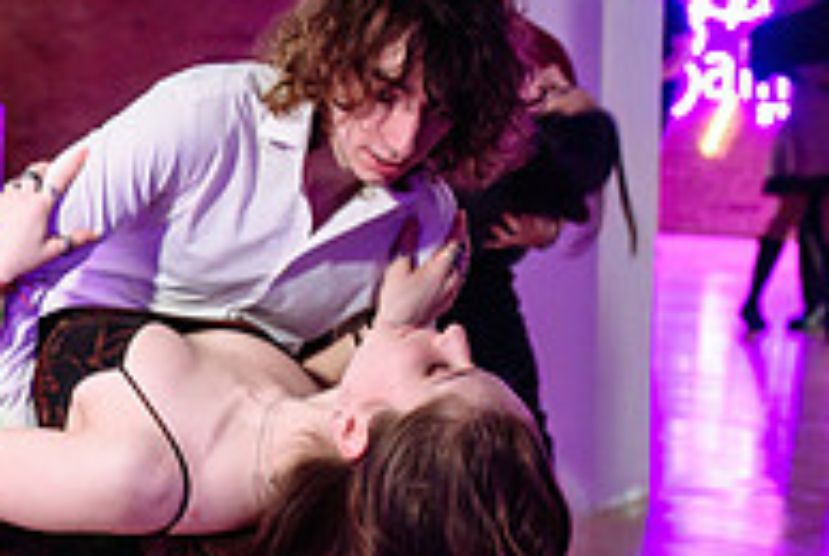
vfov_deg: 13.2
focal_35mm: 104
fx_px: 2399
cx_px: -160
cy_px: 263
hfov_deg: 18.6
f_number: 2
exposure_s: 1/160
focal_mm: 28
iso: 2000
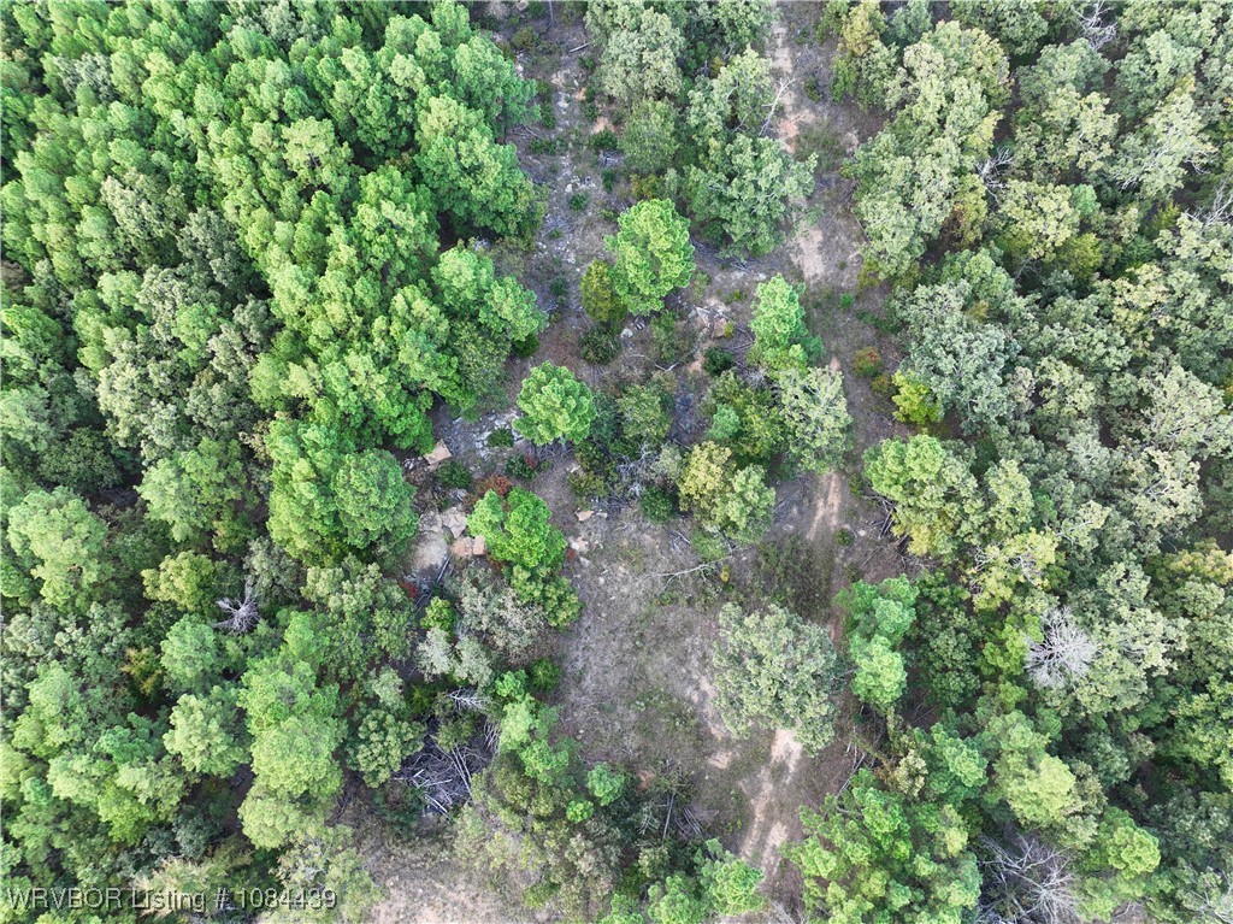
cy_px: 462
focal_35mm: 24
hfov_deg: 71.6
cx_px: 616
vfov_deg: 56.8
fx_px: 854
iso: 100
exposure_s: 1/60
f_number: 2.8
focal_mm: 12.29
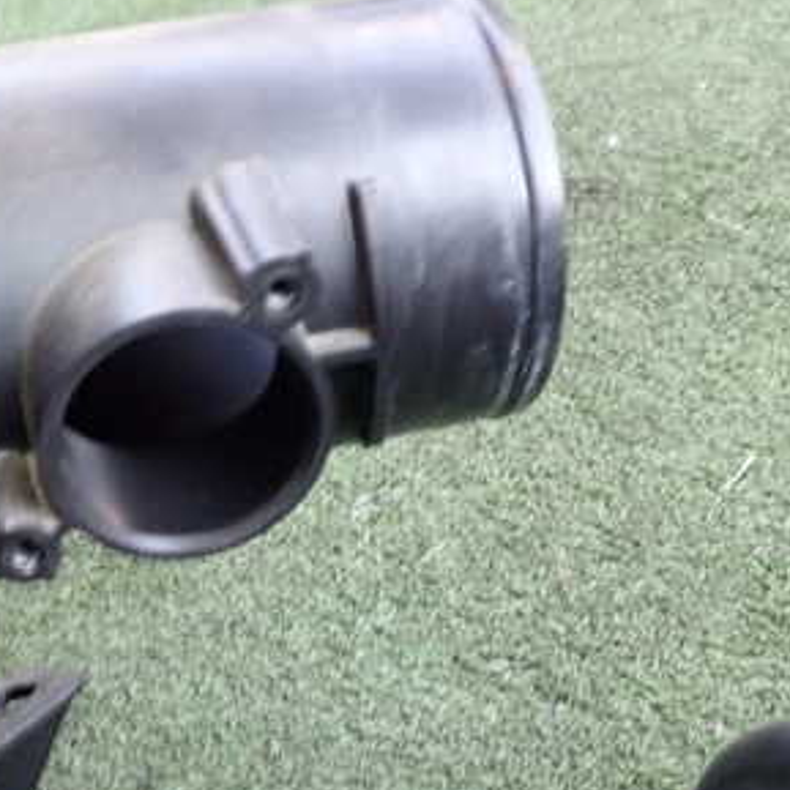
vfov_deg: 31.0
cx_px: 169
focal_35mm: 55
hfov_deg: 30.4
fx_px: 1420
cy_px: 462
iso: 640
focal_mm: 5.4
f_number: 9
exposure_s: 1/15
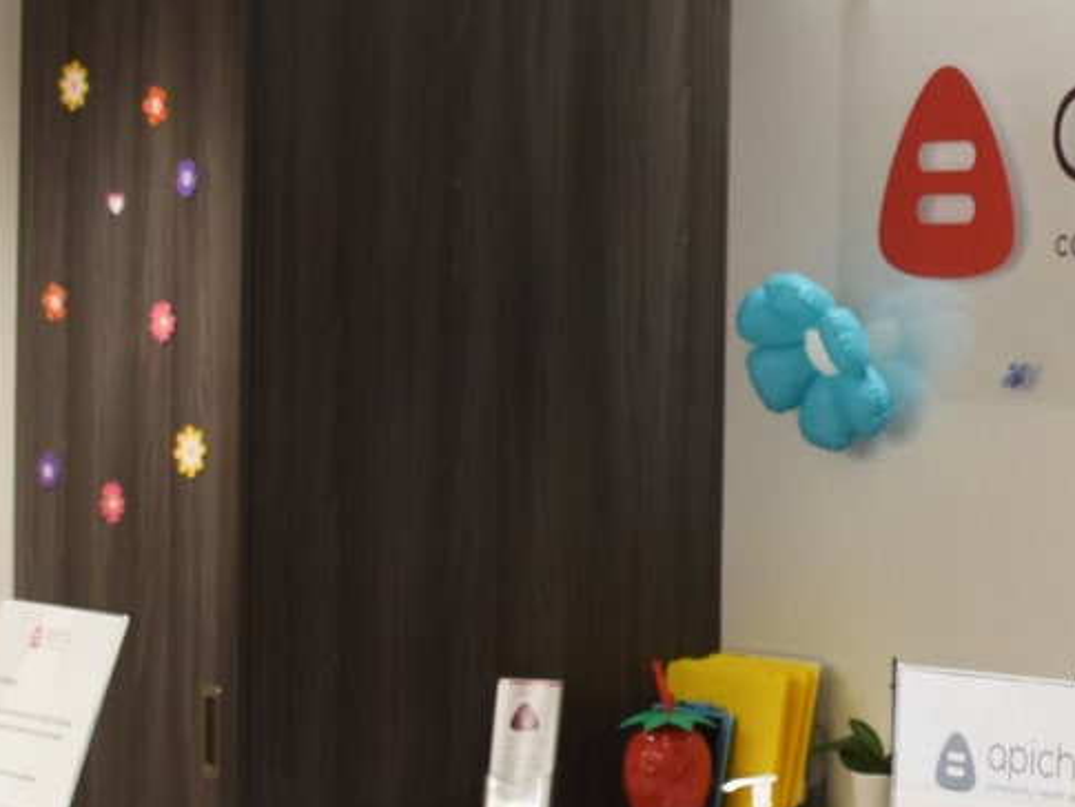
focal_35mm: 137
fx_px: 4256
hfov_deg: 14.0
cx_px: 1224
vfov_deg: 10.8
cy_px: 329
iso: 450
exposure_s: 1/60
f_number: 4
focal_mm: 18
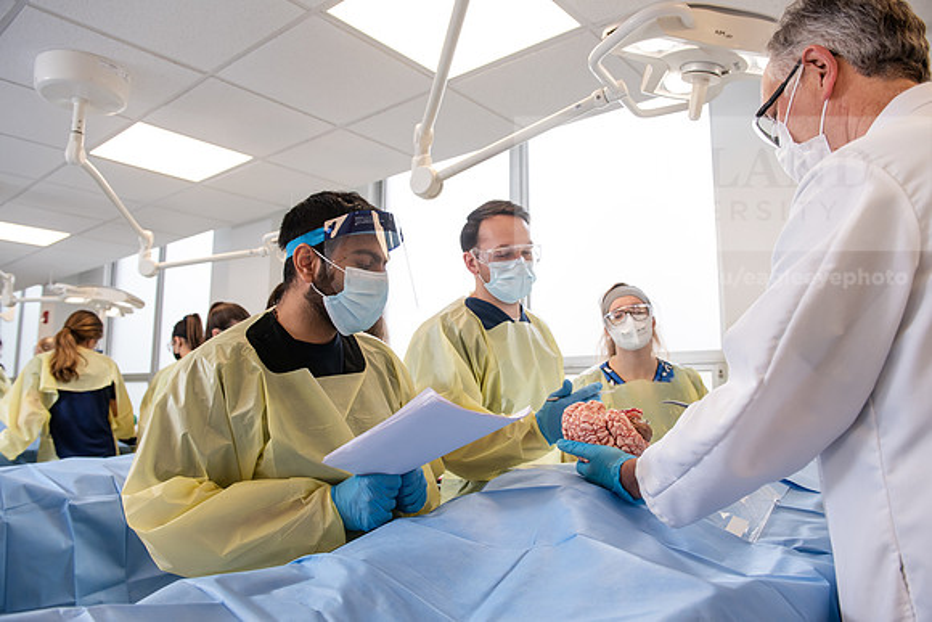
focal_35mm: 26
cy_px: 311
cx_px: 466
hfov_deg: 69.4
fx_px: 673
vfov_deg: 49.6
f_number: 4.5
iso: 500
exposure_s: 1/200
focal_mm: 26
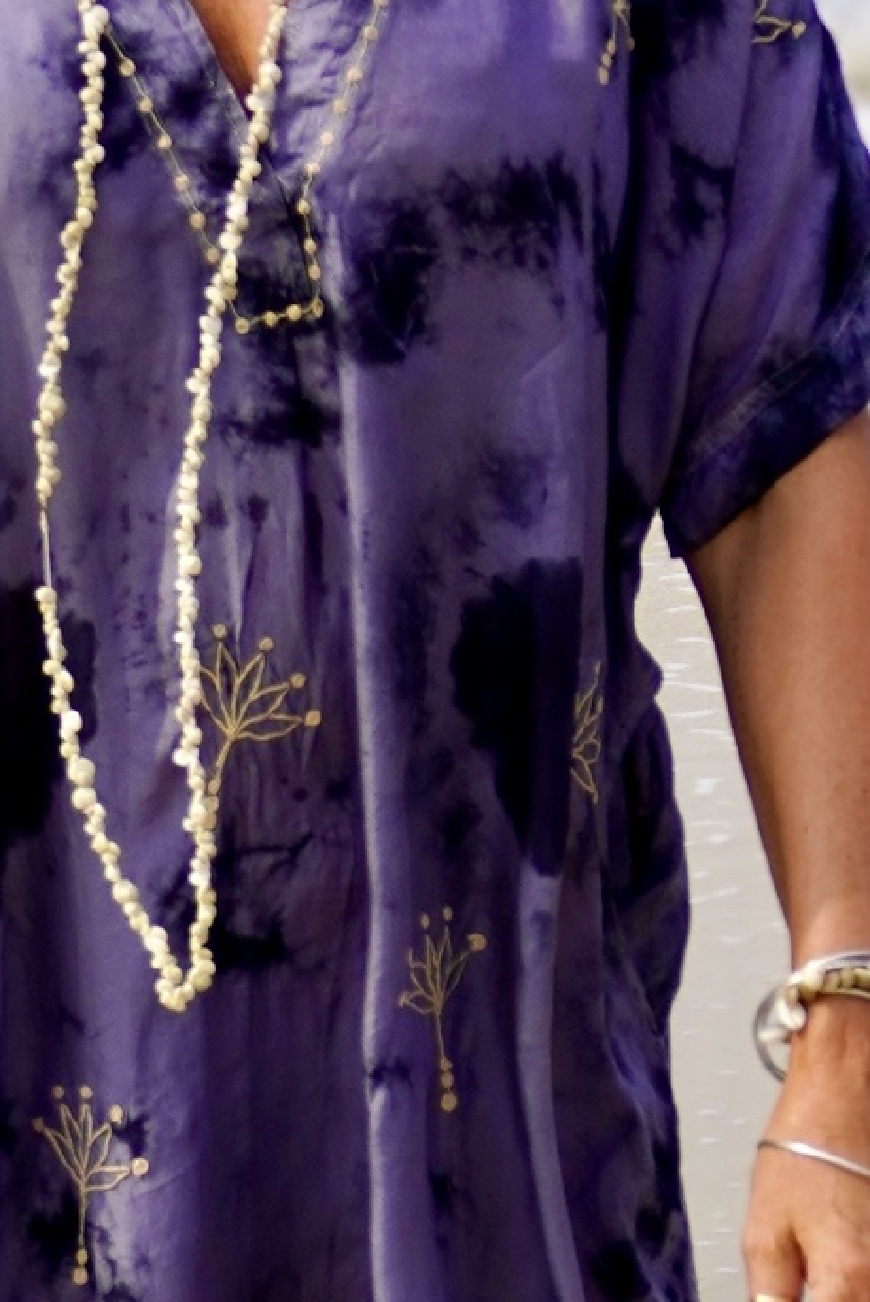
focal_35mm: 184
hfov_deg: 7.5
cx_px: 281
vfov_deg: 11.1
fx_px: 6658
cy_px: 1070
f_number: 5.6
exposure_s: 1/800
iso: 100
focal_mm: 33
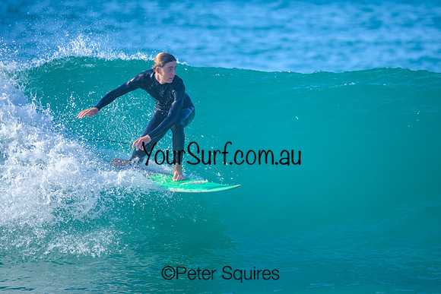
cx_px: 245
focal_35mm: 898
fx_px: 11006
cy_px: 137
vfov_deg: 1.5
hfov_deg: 2.3
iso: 720
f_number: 6.3
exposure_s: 1/2500
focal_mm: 800
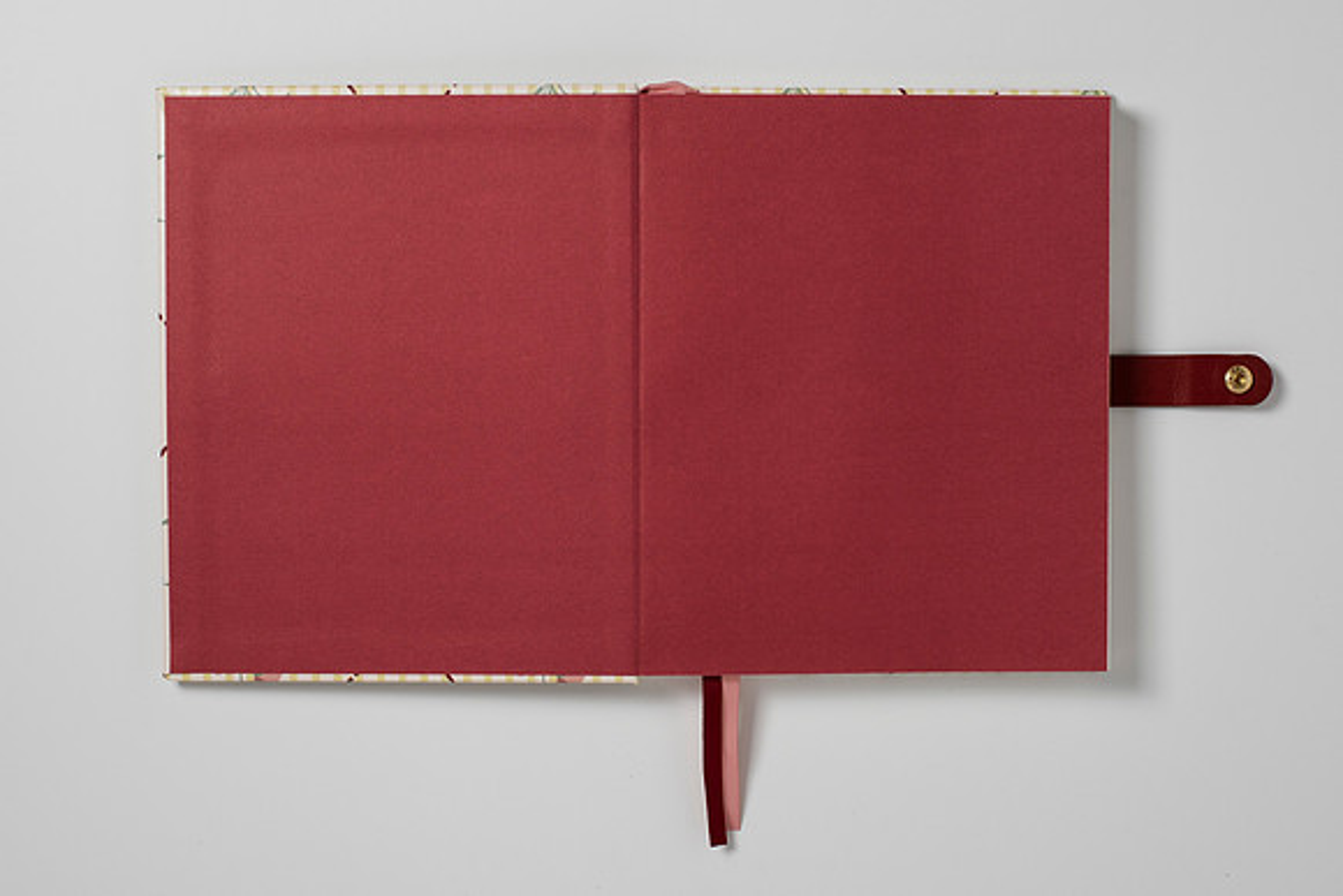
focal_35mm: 66
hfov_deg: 30.6
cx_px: 637
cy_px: 422
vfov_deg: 20.7
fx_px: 2457
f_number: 10
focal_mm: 50
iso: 200
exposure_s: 1/250
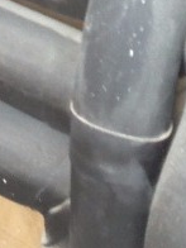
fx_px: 1447
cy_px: -383
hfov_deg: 7.3
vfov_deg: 8.7
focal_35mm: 202
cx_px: -18
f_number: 2.4
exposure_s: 1/20
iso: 80
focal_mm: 4.13
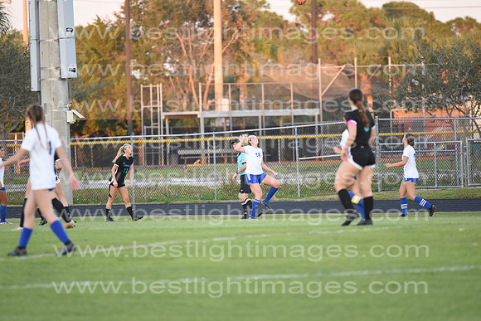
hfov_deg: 6.9
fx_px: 4009
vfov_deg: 4.6
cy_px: 160
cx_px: 240
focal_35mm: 300
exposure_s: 1/800
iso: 2200
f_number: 4
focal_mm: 300
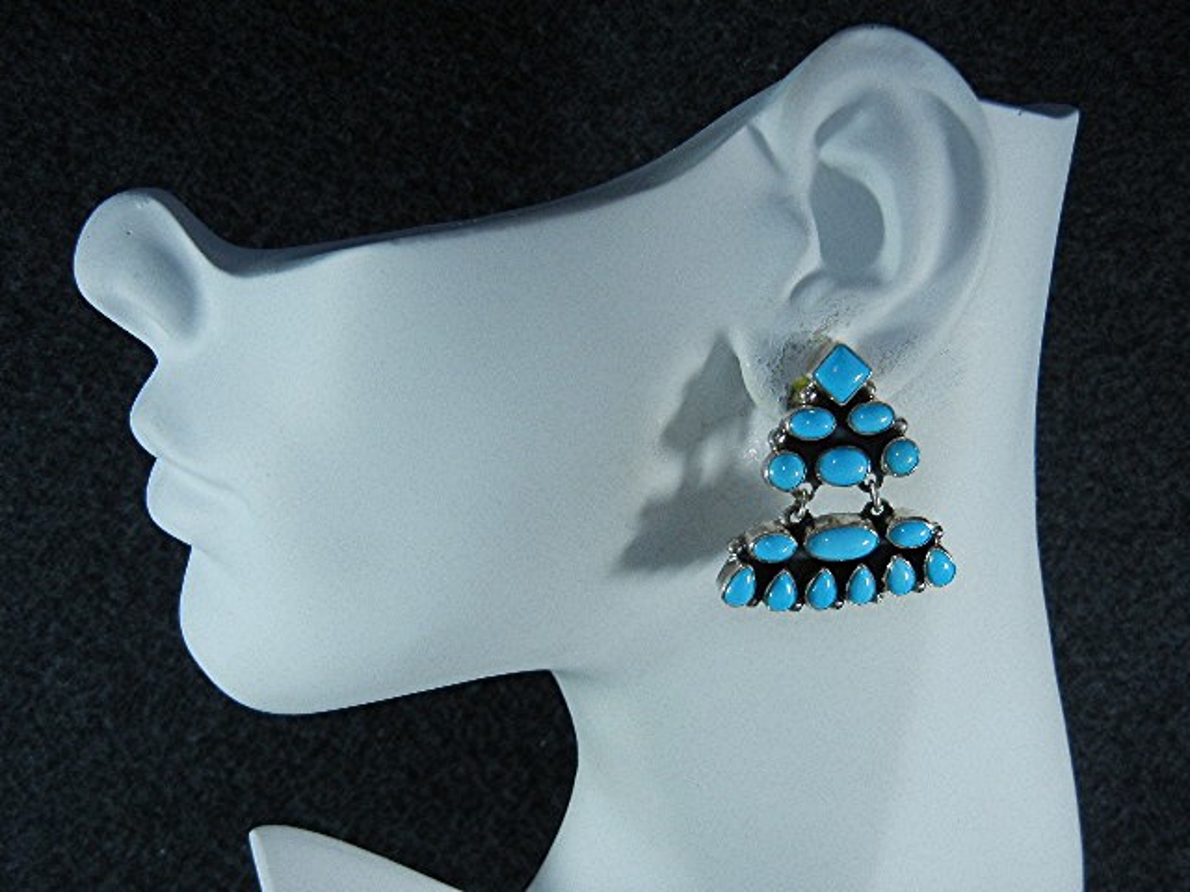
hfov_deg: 32.7
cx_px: 595
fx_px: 2028
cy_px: 446
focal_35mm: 59
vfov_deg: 24.8
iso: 160
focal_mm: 10.6
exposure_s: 1/34.1
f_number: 4
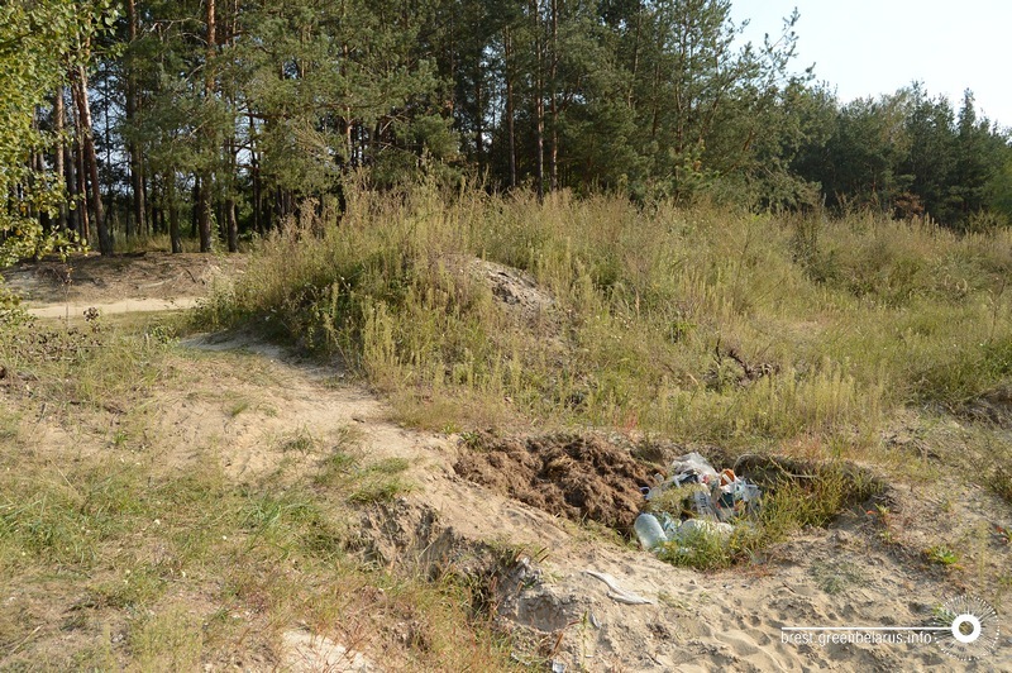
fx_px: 843
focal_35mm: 30
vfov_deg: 43.5
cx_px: 506
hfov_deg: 62.0
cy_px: 336
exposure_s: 1/250
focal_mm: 20
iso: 100
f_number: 6.3
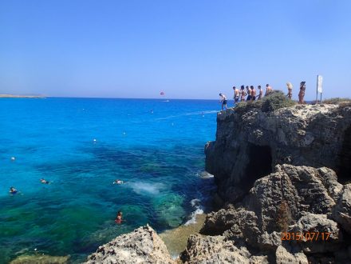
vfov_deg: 54.9
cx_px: 176
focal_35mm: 25
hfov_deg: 69.4
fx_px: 253
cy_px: 132
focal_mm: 4.5
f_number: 8
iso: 100
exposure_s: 1/250
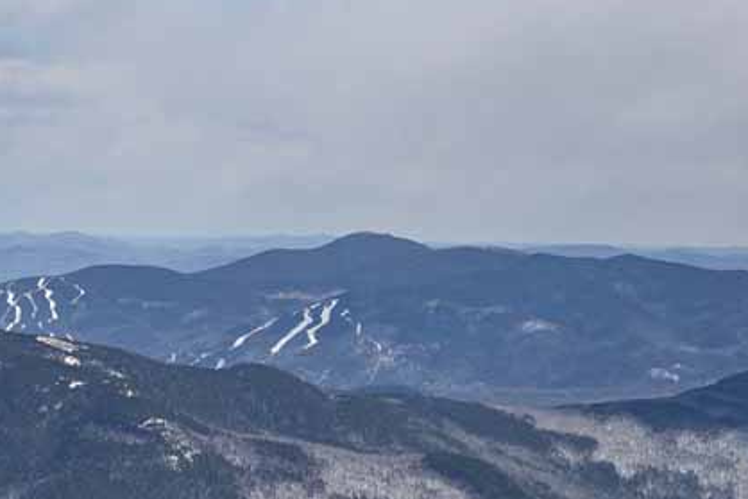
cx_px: 336
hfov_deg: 13.2
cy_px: 290
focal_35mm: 155
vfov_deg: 8.9
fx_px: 3221
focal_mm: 81
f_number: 5.6
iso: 100
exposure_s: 1/1600
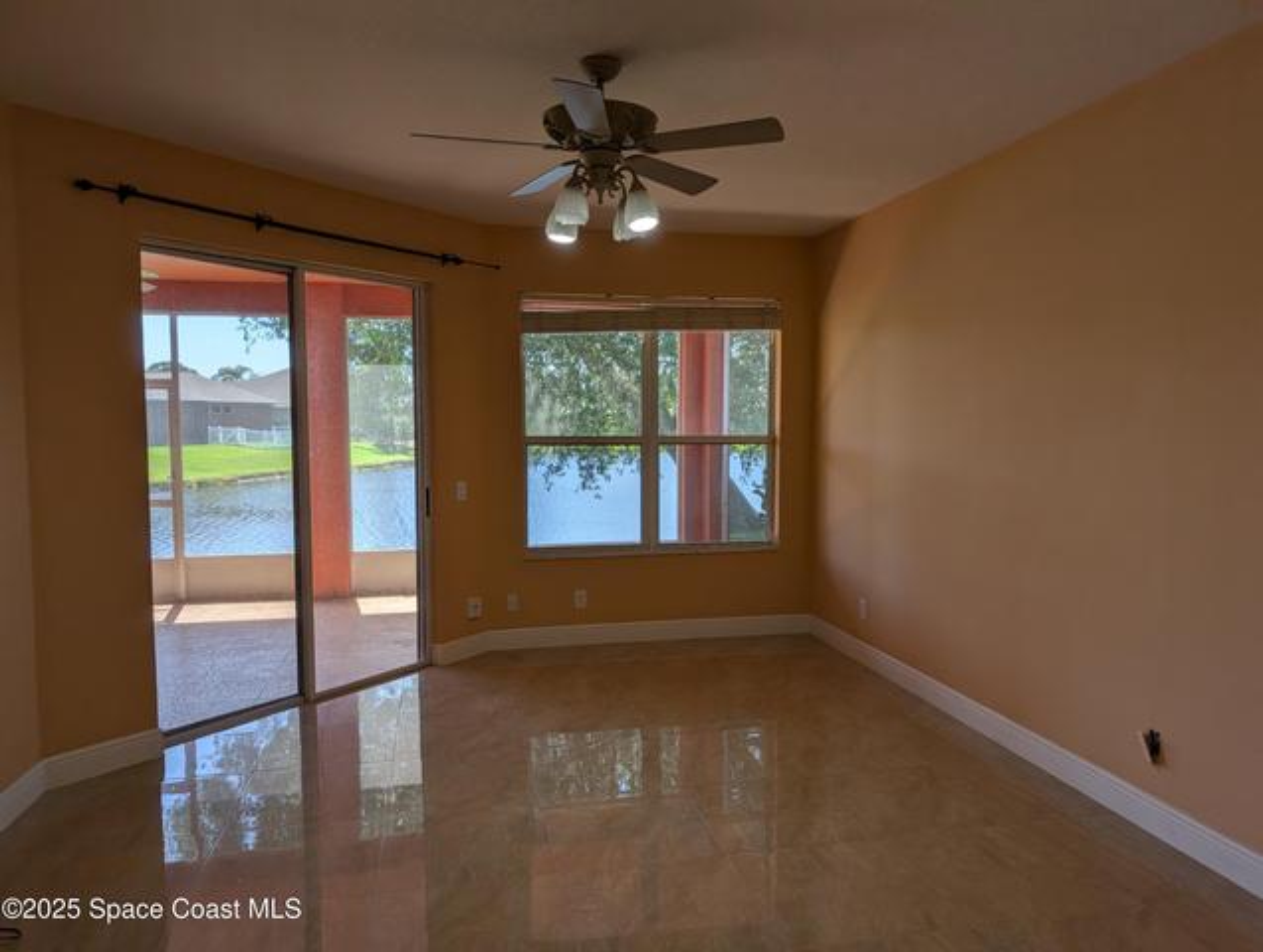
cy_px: 476
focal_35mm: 24
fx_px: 877
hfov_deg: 71.5
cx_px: 632
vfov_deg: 57.0
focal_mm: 6.9
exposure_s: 1/120
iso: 27
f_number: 1.68
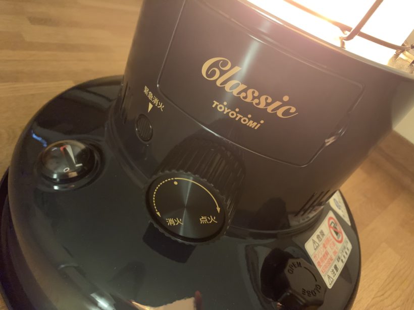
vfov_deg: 53.1
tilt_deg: -35.9
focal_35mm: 26
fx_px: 311
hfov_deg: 67.3
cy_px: 155
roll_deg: -26.9
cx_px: 207
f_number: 1.8
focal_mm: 4.25
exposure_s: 1/26
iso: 800
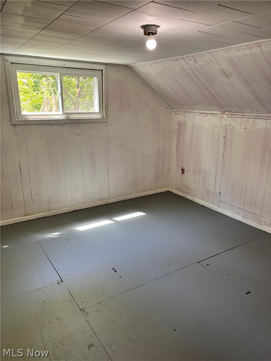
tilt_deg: -17.5
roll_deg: -1.4
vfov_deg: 67.3
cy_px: 180
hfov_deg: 53.1
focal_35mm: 26
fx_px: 271
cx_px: 136
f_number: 1.6
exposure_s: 1/120
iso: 125
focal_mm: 5.96
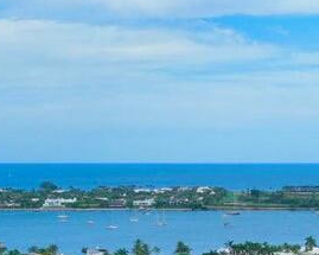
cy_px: 329
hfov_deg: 16.0
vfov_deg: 12.6
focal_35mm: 119
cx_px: 266
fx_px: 1123
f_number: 2.8
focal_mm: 12.29
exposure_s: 1/2000
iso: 130
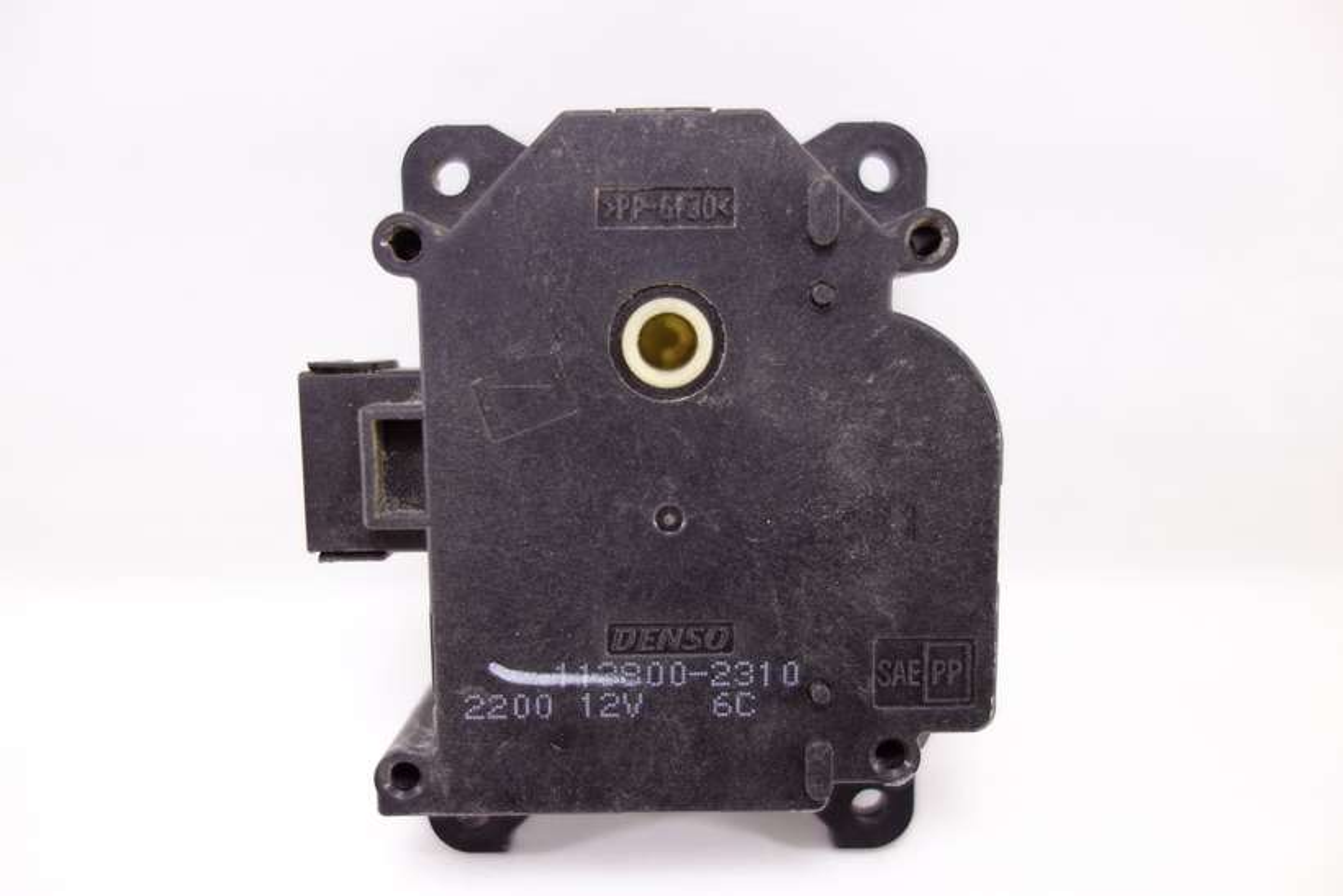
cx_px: 672
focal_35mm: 28
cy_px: 448
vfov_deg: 46.4
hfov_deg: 65.5
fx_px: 1045
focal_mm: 10.4
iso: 125
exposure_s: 1/60
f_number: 1.8
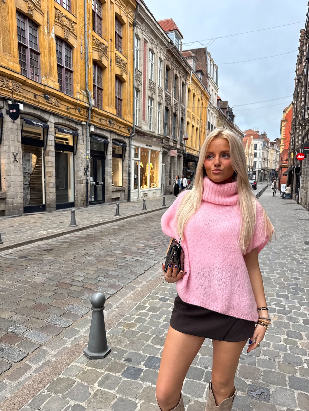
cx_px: 154
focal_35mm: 24
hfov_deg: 56.8
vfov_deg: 71.6
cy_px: 206
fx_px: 286
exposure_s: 1/121
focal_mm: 6.76
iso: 80
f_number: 1.78
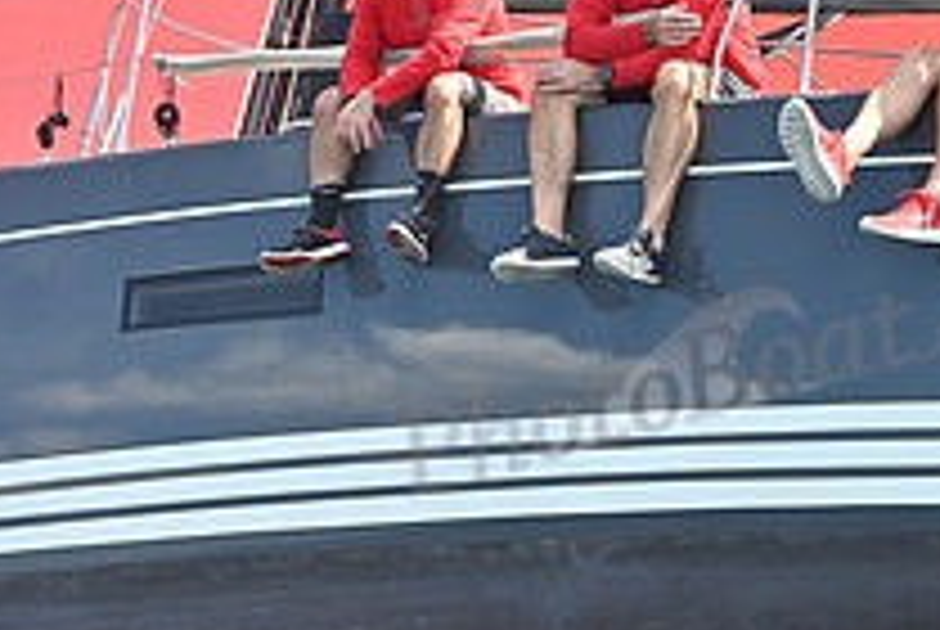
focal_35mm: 194
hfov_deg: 10.3
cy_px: 83
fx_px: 5073
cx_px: 1268
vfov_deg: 7.1
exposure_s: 1/1000
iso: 250
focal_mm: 70
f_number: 5.6
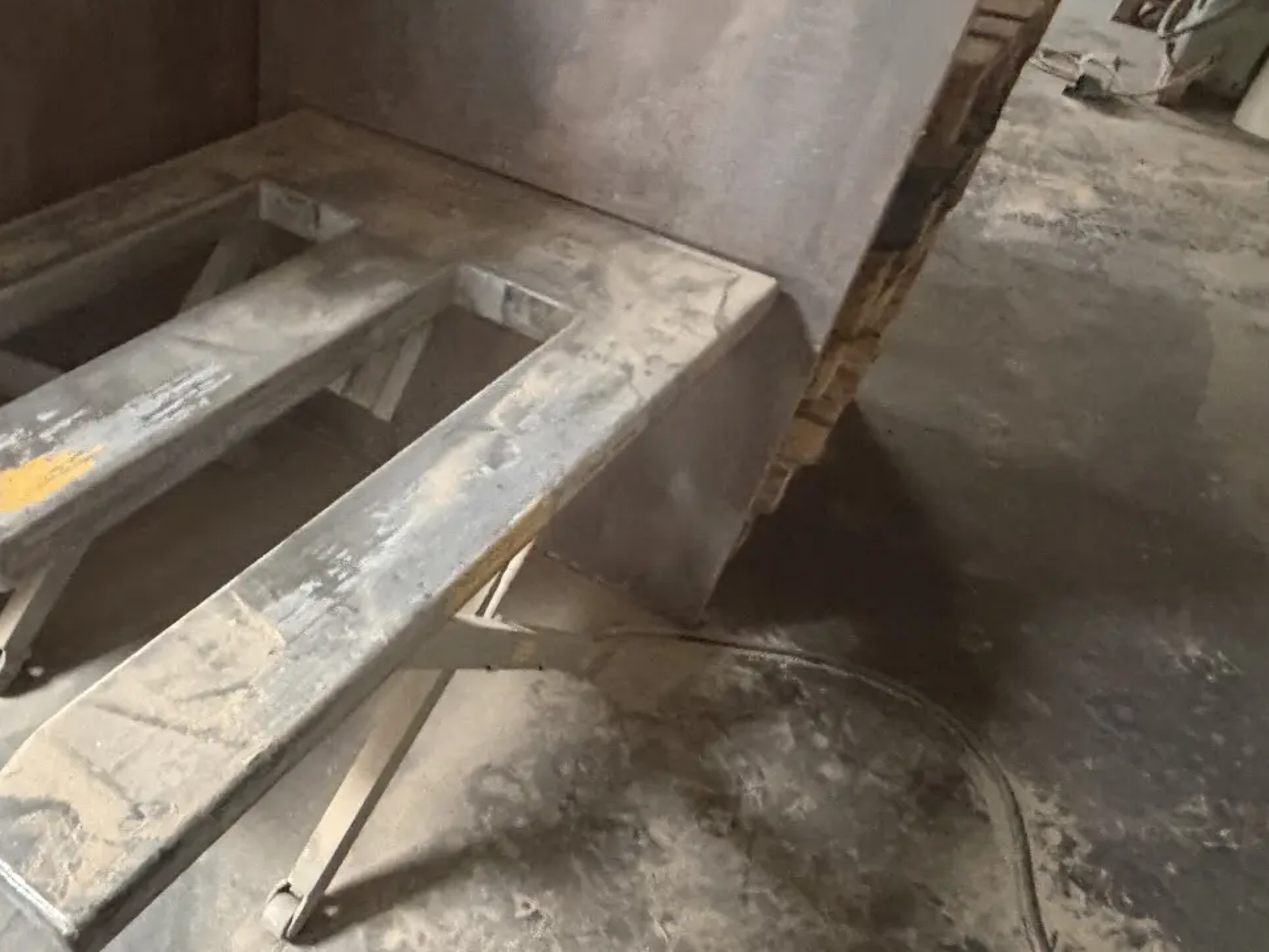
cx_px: 337
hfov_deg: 60.4
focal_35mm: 28
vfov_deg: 49.5
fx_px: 1026
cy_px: 555
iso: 800
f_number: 2.2
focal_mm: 2.22
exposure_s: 1/50
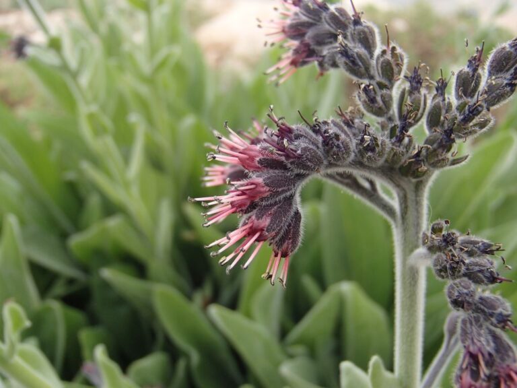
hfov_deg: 50.1
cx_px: 258
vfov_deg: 38.7
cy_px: 194
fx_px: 553
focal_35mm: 37
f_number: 4.7
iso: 100
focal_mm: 6.64
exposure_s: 1/200
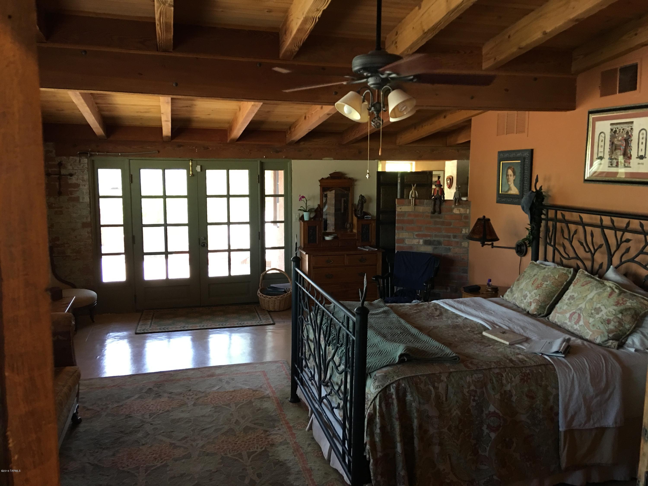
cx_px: 324
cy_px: 243
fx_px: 543
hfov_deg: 61.7
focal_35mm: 29
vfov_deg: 48.2
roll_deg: +0.0
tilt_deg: -6.5
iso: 80
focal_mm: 4.15
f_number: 2.2
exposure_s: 1/15
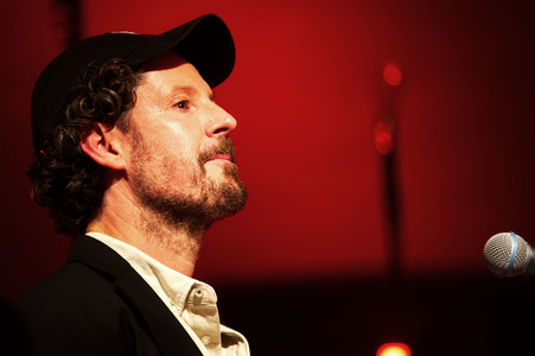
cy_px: 178
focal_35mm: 170
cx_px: 268
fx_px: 2524
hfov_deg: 12.1
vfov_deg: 8.1
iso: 2000
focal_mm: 170
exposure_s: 1/80
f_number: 2.8
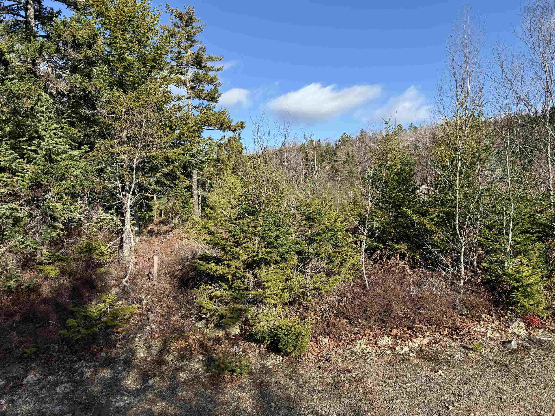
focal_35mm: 24
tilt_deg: -0.8
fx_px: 385
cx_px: 278
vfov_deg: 56.8
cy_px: 208
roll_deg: +0.4
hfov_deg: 71.6
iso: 80
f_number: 1.78
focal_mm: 6.76
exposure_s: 1/2801
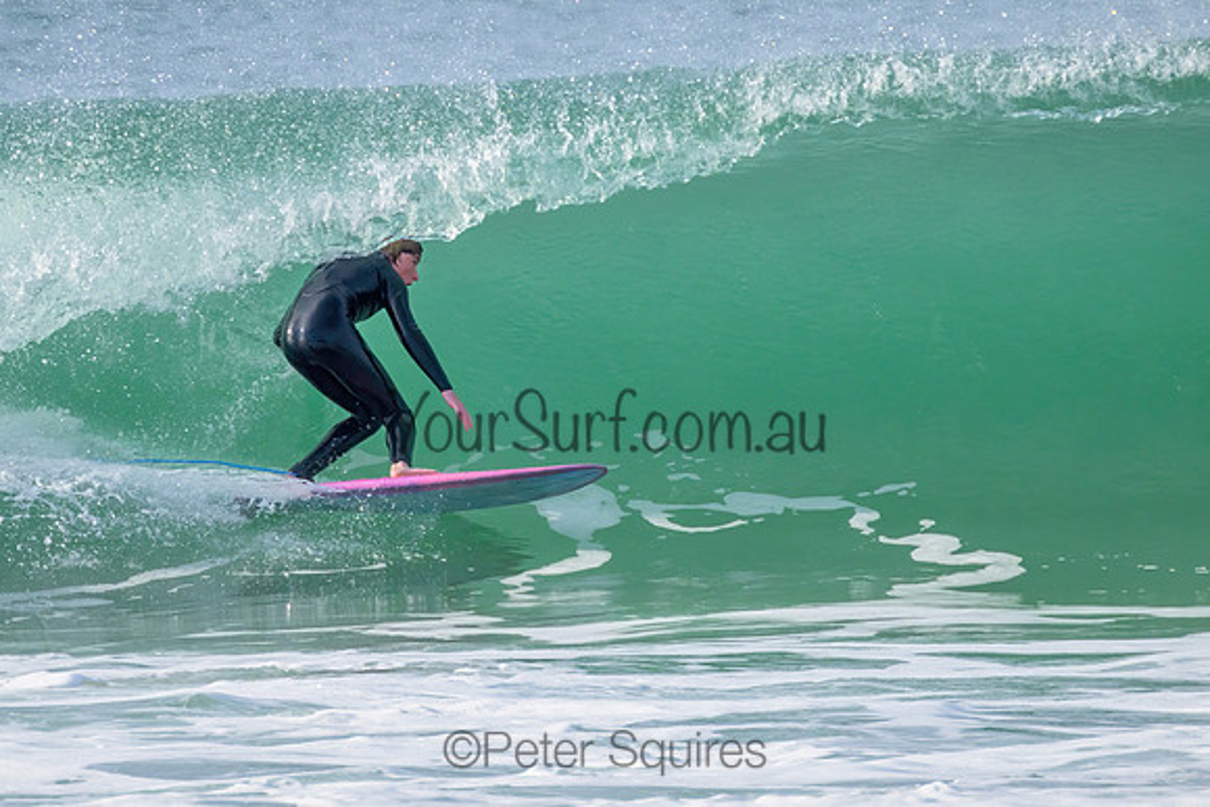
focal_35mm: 1101
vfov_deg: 1.2
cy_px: 386
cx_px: 506
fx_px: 37006
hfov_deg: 1.9
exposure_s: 1/1600
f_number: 11
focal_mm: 800
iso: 1400
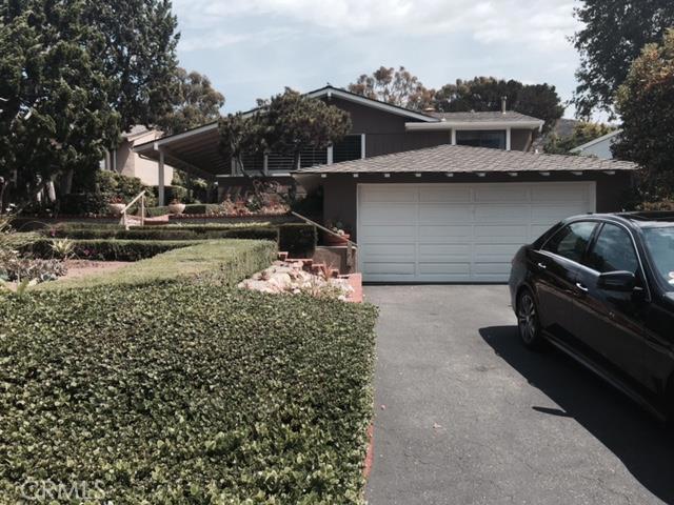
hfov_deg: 61.7
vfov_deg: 48.2
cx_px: 337
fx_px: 565
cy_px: 252
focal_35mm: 29
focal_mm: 4.15
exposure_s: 1/1883
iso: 32
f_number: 2.2
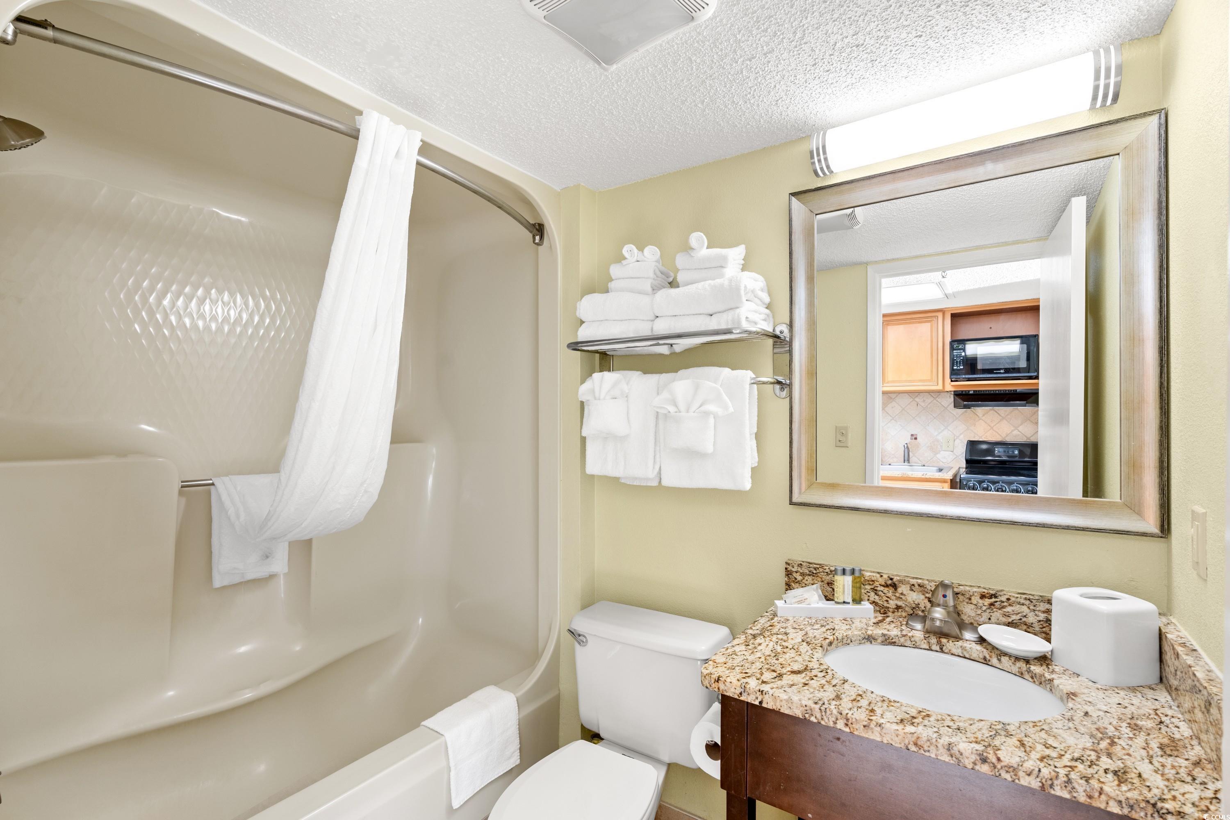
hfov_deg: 96.7
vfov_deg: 73.7
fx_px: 547
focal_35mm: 16
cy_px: 410
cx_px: 615
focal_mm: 16
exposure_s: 1/4
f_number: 7.1
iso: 320
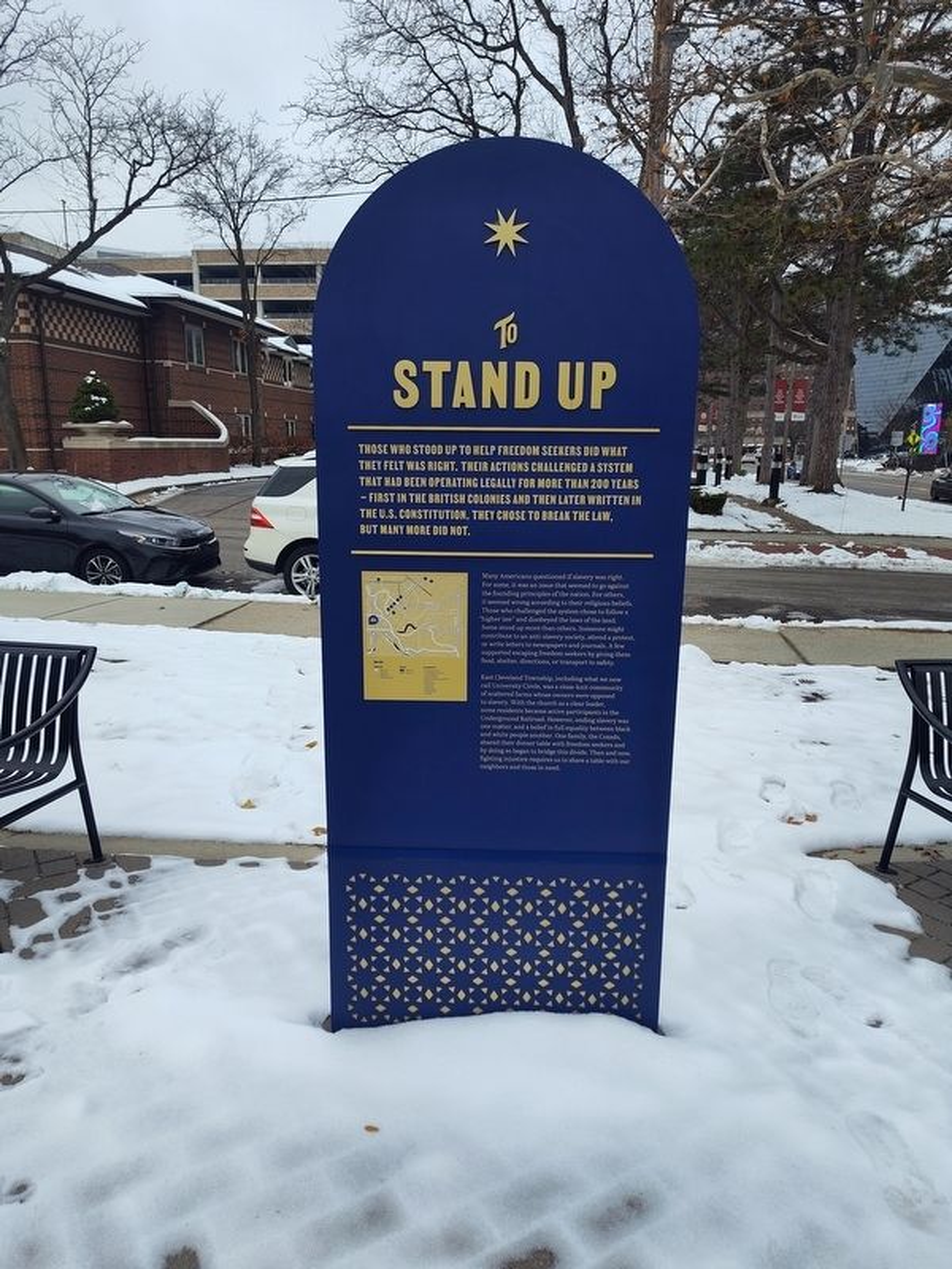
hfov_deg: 58.9
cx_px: 476
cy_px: 634
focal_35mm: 23
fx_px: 843
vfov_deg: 73.9
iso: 100
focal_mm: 5.56
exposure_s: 1/399
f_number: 1.8
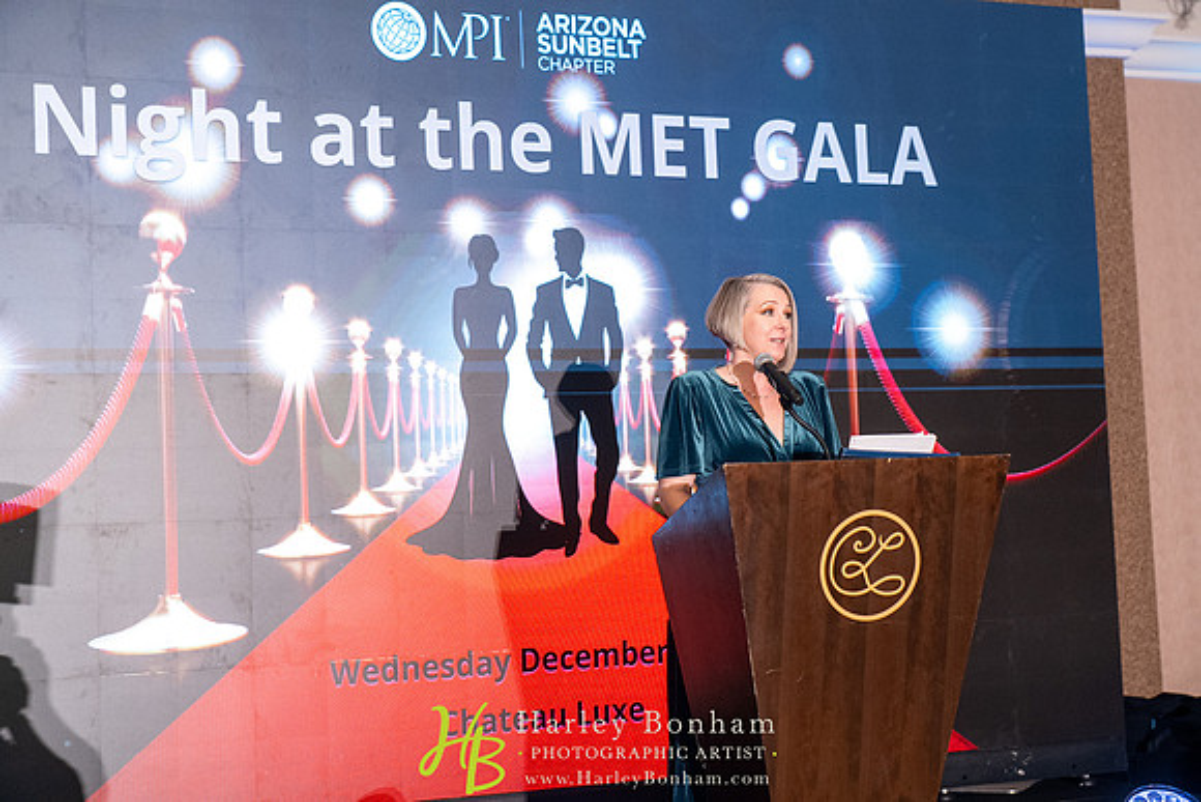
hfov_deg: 38.9
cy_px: 401
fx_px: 1702
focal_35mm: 51
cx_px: 600
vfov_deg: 26.5
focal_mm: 51
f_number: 4
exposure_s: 1/200
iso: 3200
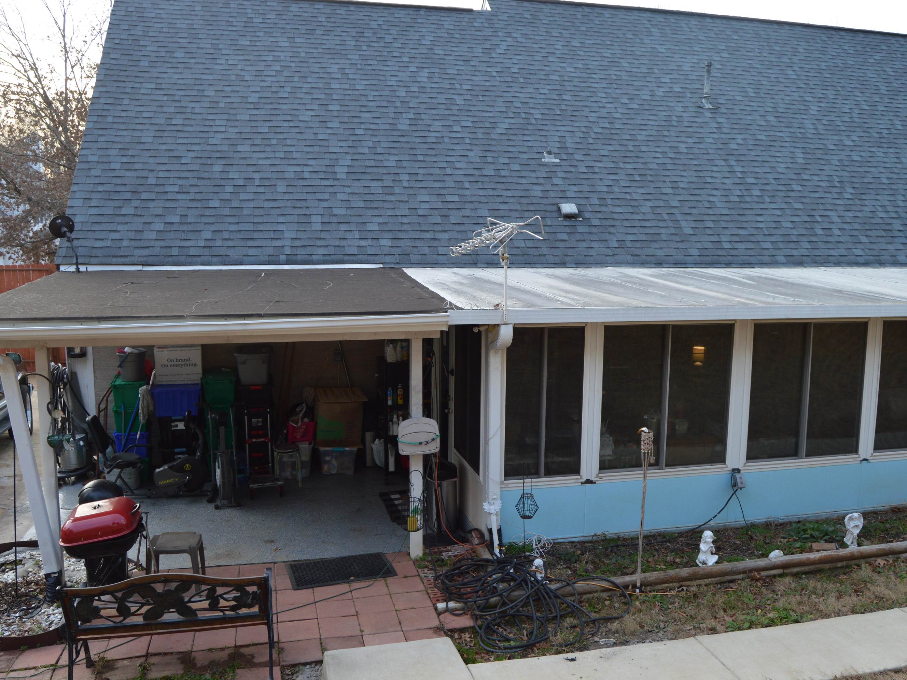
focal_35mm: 30
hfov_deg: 60.0
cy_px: 333
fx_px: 786
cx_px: 468
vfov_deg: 46.8
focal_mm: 18
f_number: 5.6
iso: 400
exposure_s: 1/125
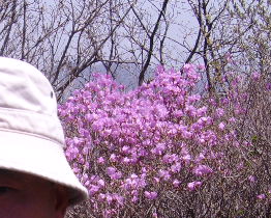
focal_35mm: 131
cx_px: -8
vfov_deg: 11.7
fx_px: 1051
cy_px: 224
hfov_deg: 14.4
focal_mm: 9.16
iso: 50
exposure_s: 1/250
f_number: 7.1
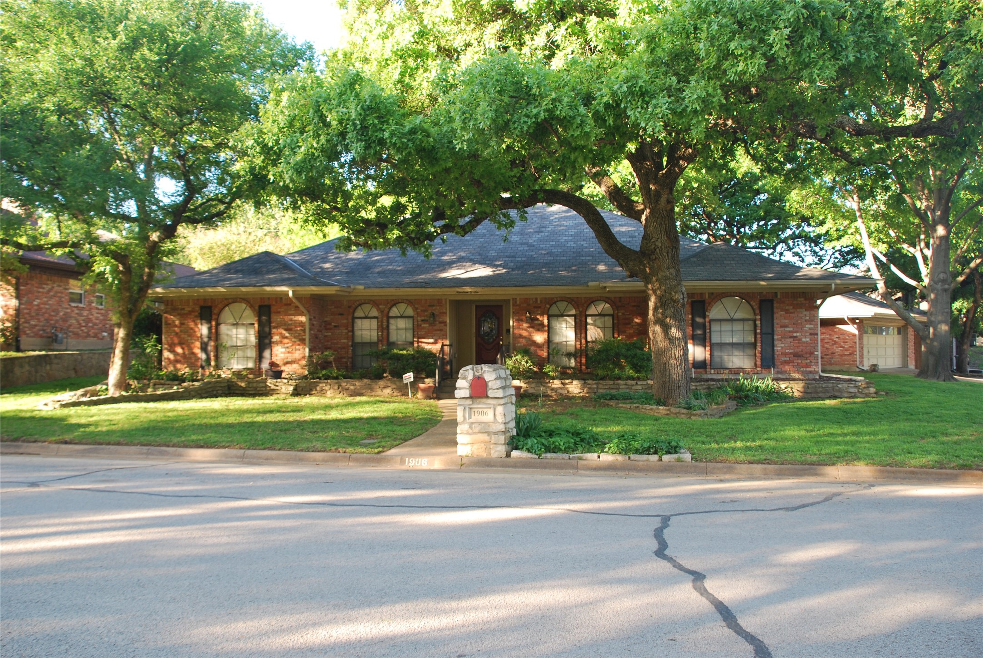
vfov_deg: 41.8
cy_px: 329
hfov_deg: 59.4
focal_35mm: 32
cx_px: 492
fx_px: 861
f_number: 4.5
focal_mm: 21
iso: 200
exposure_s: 1/80
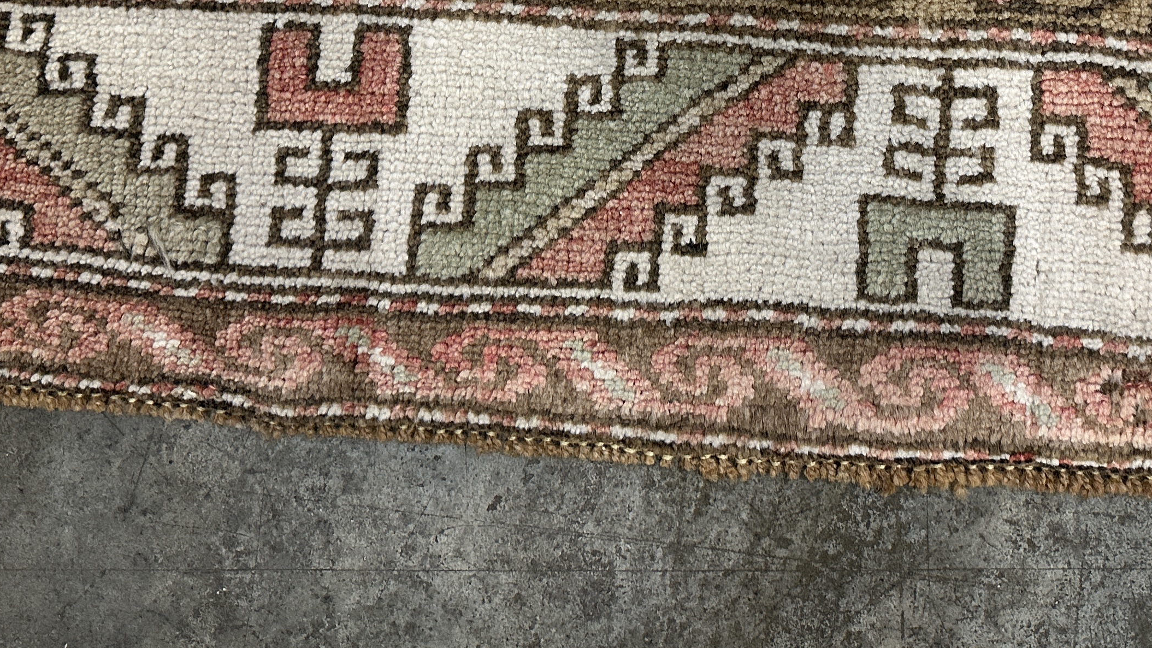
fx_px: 1527
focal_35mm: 50
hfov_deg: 40.9
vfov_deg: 21.9
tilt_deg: -86.1
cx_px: 745
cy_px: -158
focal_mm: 6.86
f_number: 1.78
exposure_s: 1/60
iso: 200
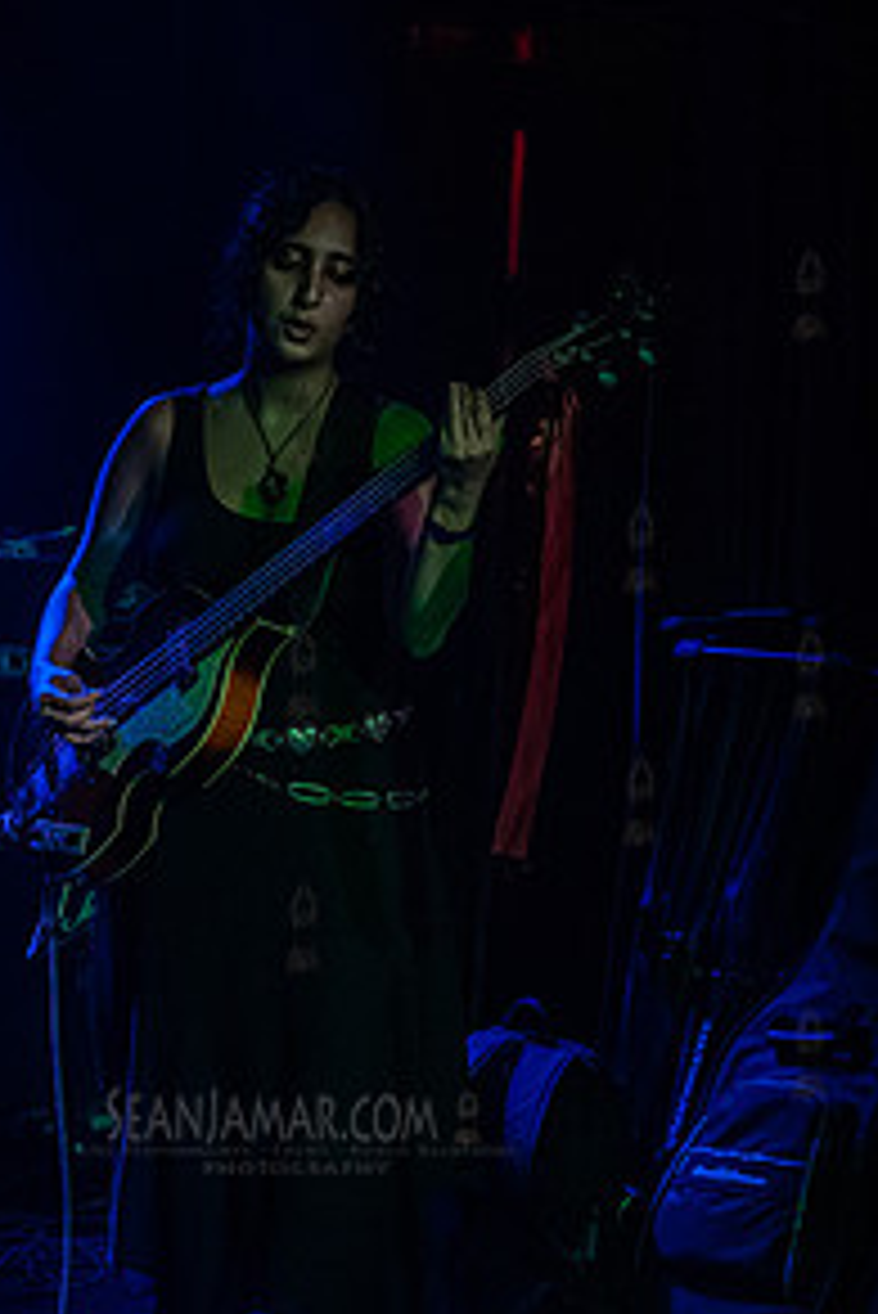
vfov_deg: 22.4
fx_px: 3325
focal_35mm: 91
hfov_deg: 15.0
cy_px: 675
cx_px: 302
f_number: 3.2
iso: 16000
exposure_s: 1/320
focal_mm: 59
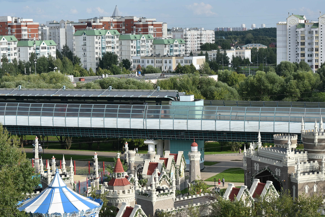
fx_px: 840
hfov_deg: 21.9
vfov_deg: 14.7
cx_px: 173
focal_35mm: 93
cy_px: 144
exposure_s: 1/320
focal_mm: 70
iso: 100
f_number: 5.6
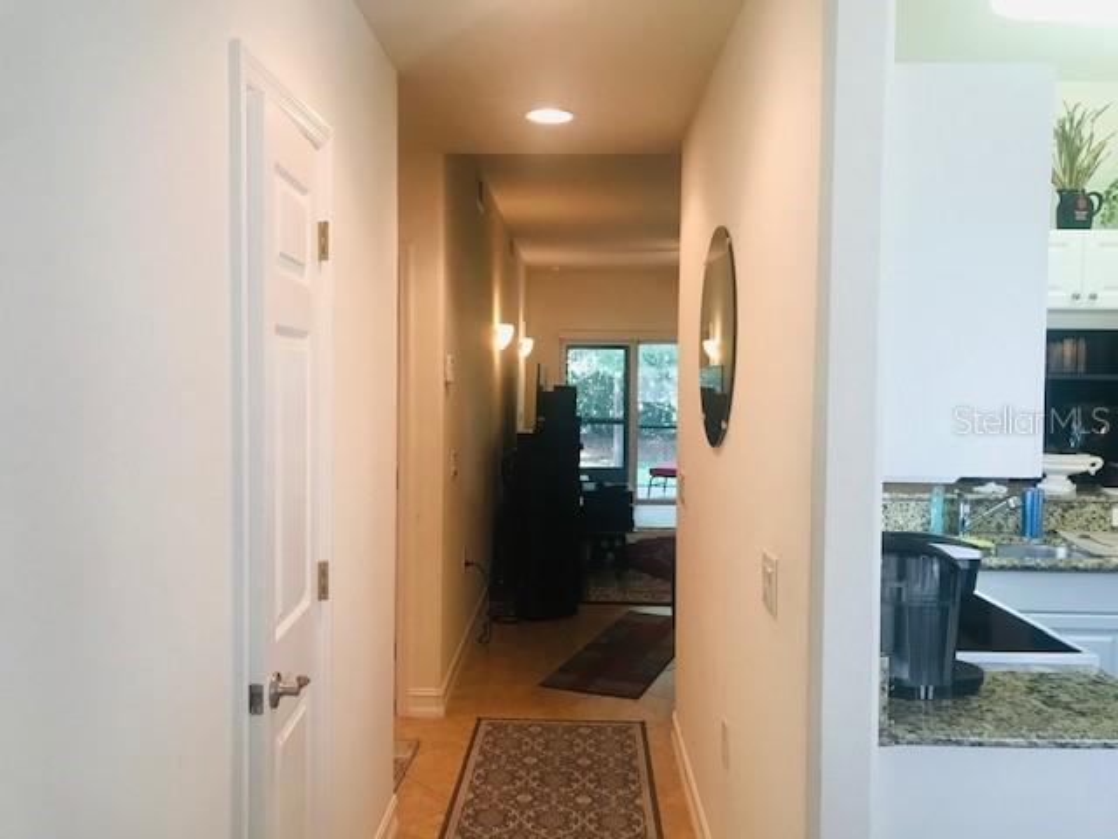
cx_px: 559
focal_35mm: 28
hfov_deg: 63.4
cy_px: 420
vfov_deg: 49.7
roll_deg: -1.6
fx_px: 904
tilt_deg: -1.0
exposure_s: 1/24
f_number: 1.8
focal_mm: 3.99
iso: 40
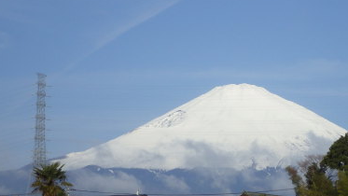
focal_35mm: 116
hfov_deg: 18.4
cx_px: 233
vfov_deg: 10.4
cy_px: 128
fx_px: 1071
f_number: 4.9
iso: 125
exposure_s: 1/1000
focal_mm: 11
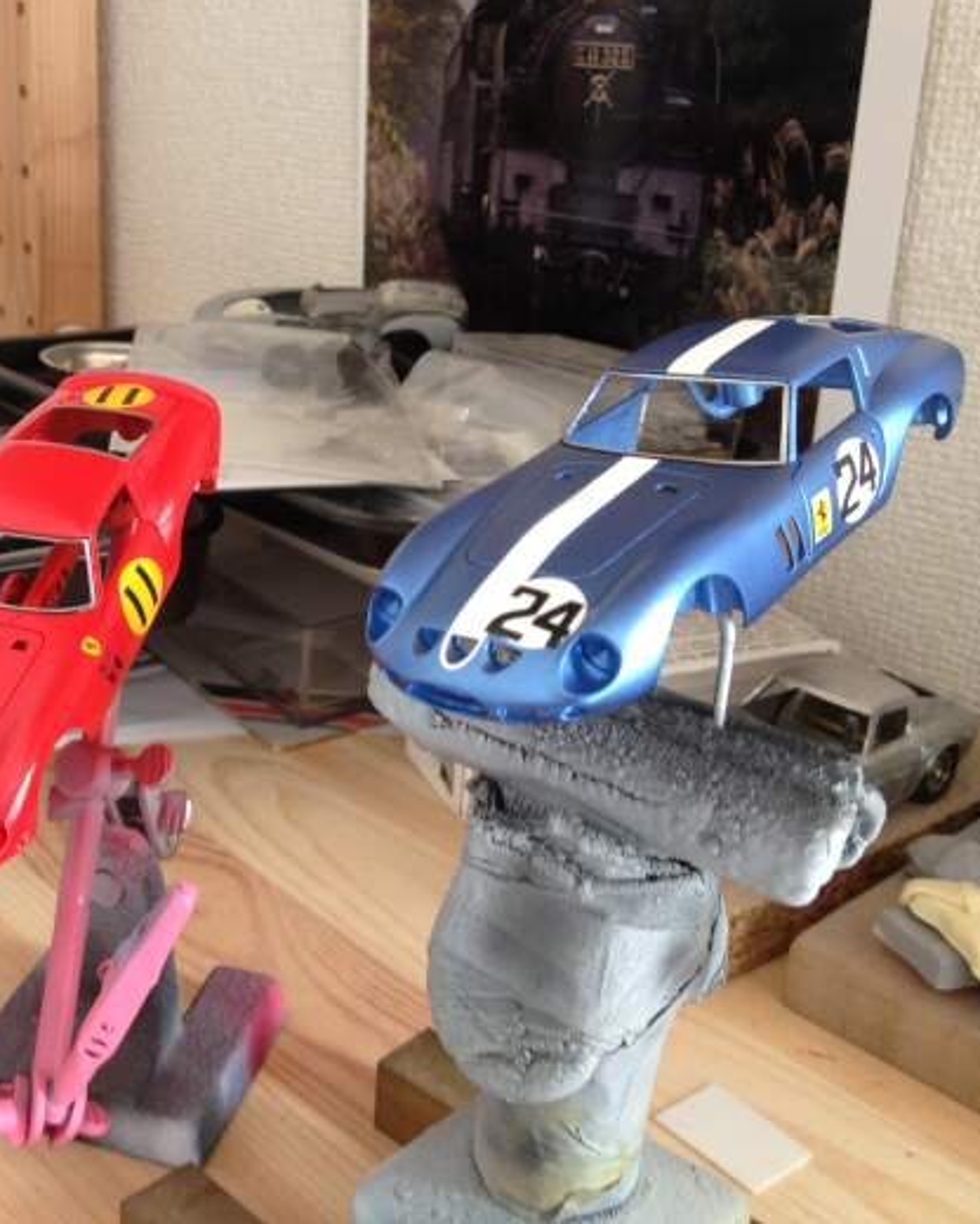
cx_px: 238
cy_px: 608
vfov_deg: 40.3
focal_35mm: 46
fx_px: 1668
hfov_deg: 32.1
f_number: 2.4
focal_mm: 4.28
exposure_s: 1/30
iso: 80
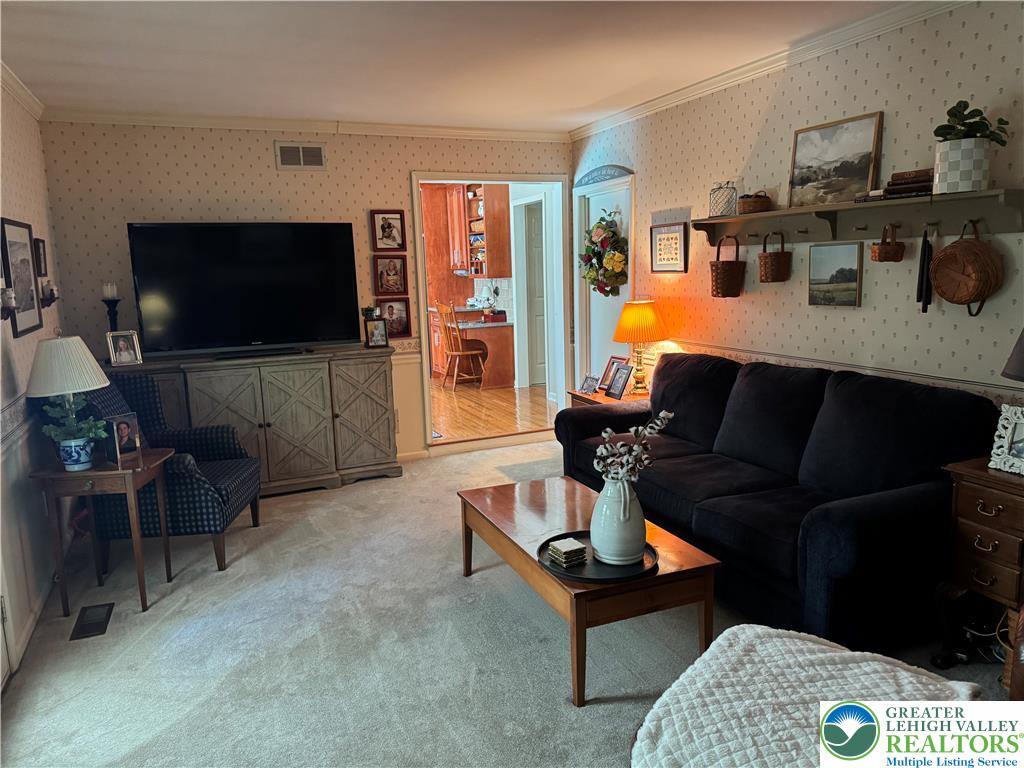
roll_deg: +1.9
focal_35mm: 24
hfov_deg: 71.6
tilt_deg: -10.3
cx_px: 512
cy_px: 384
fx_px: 710
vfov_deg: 56.8
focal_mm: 6.76
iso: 800
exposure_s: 1/60
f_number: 1.78
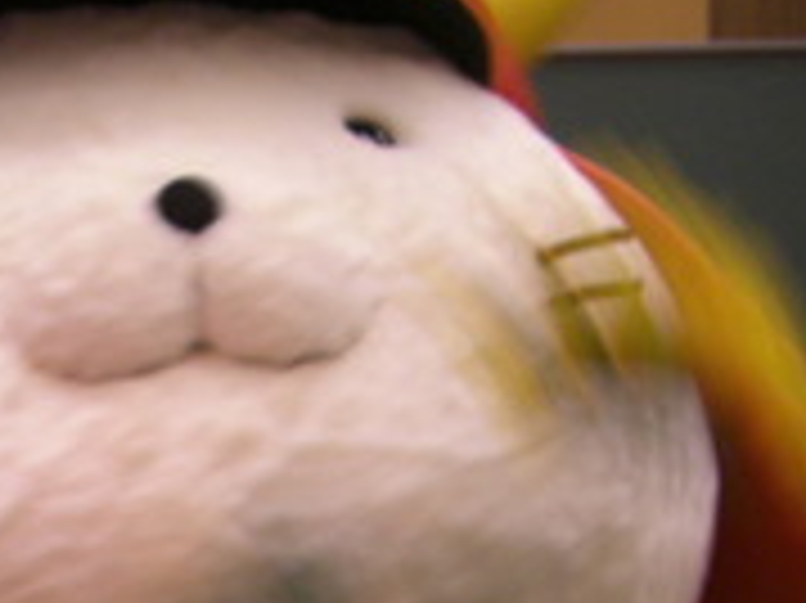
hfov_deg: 21.4
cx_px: 50
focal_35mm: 89
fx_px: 2071
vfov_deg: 16.2
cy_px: 610
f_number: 3.4
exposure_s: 1/10
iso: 200
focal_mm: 6.3
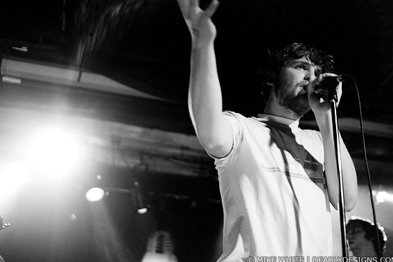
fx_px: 502
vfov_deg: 29.2
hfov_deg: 42.7
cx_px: 200
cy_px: 133
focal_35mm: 46
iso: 800
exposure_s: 1/60
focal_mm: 30
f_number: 1.6
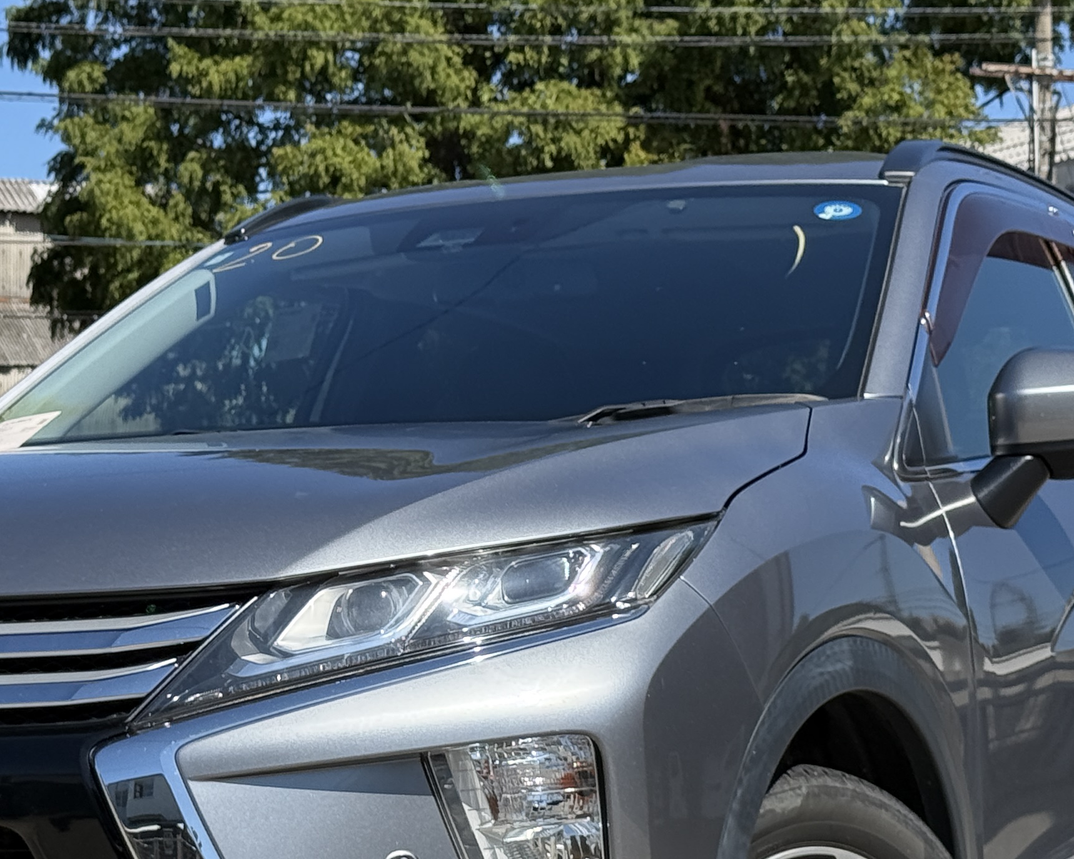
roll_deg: -0.1
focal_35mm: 110
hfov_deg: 17.4
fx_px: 3497
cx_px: 399
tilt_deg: +1.7
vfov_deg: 14.0
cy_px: 584
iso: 64
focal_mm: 6.76
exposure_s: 1/3704
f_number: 1.78
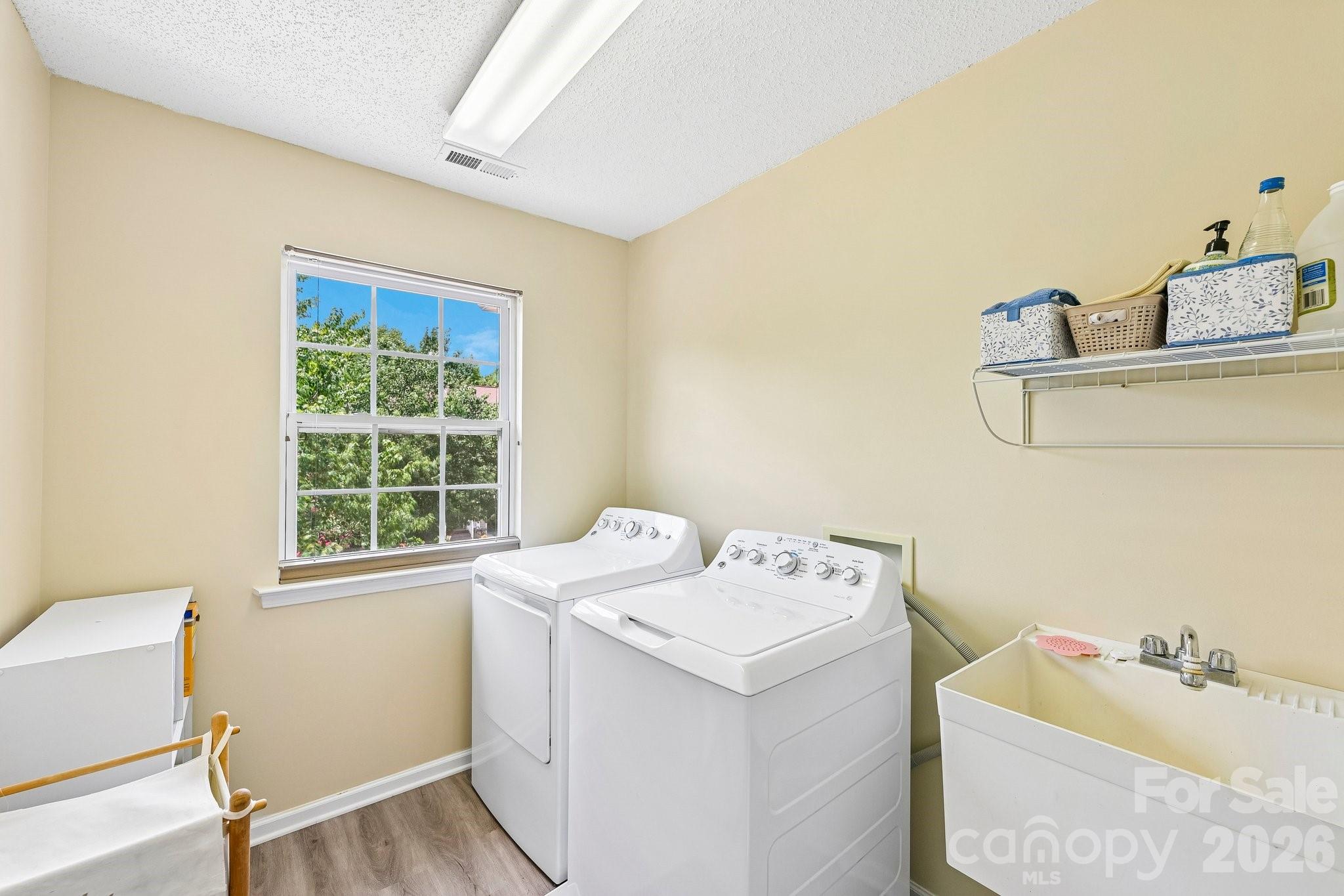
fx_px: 541
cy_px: 448
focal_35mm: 14
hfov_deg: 102.3
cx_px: 672
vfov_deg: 79.2
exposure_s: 1/25
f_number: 8
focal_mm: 14.5
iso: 100
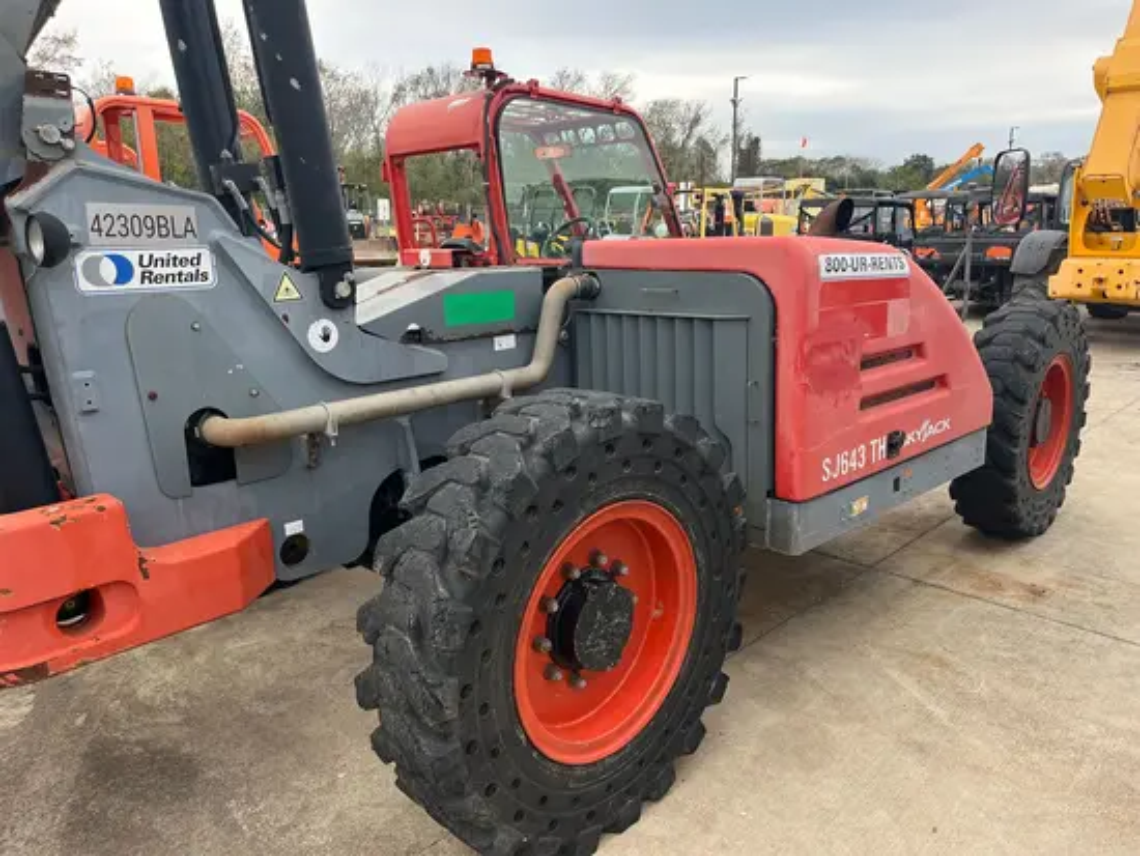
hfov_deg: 67.3
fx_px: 857
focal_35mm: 26
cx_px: 570
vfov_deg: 53.1
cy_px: 428
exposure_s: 1/153
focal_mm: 5.1
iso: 64
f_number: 1.6
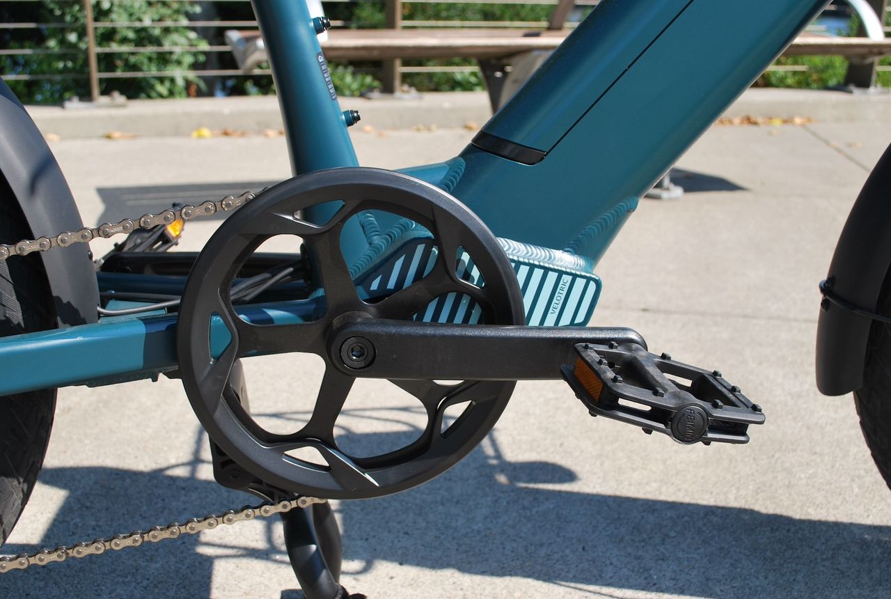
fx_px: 968
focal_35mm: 39
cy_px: 300
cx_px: 446
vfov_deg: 34.4
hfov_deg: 49.4
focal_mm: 26
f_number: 7.1
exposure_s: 1/200
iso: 100
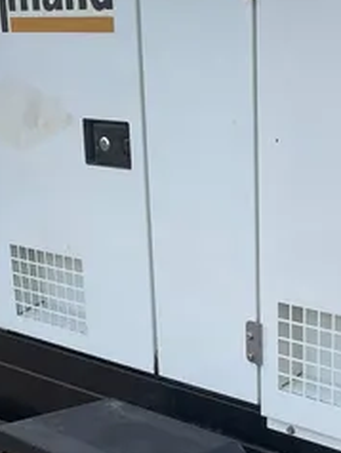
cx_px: 297
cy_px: 471
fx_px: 1049
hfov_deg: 18.2
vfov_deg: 23.2
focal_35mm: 80
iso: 40
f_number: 1.6
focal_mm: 4.2
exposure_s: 1/243
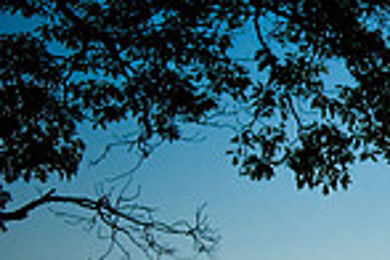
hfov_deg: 14.0
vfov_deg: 10.9
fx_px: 1365
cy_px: 151
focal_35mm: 126
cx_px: 746
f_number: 4
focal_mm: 32
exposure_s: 1/3200
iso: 800
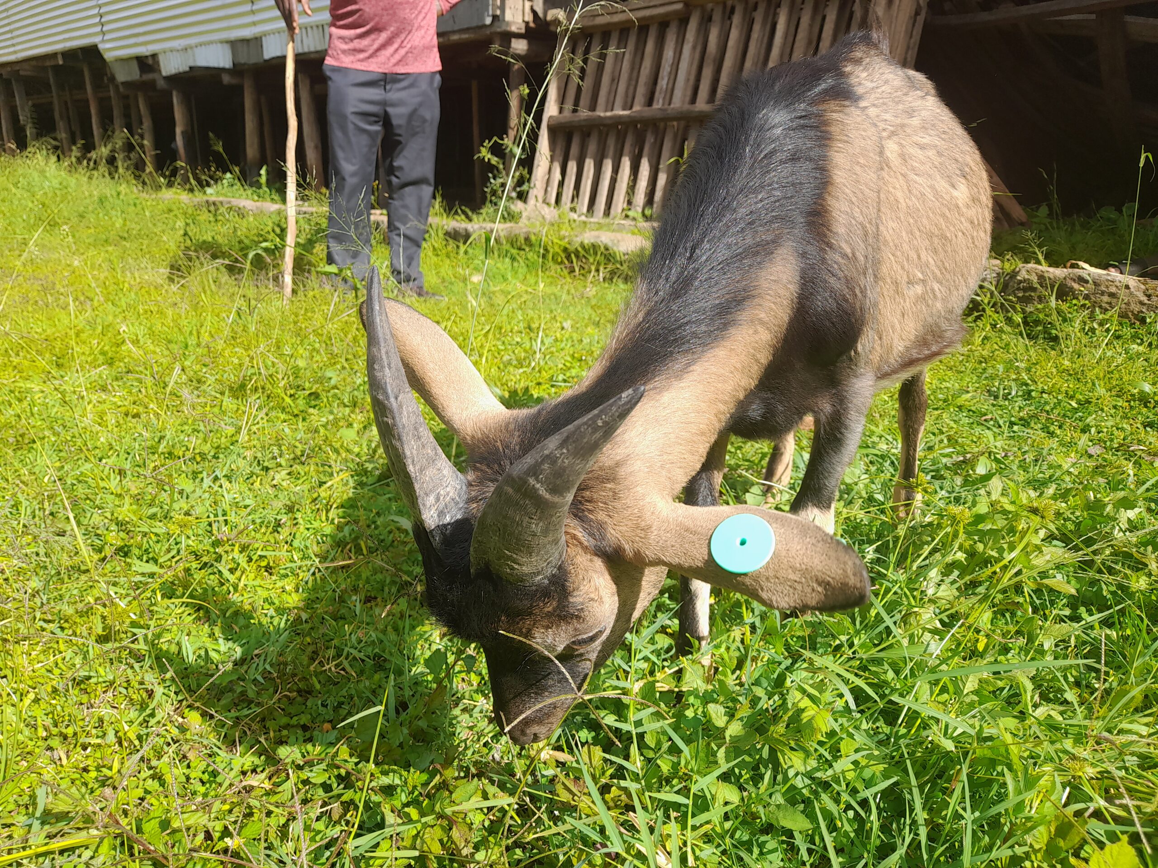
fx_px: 836
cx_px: 579
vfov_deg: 54.9
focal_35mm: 25
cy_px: 434
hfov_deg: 69.4
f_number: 2
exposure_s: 1/324
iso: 20
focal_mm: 4.6
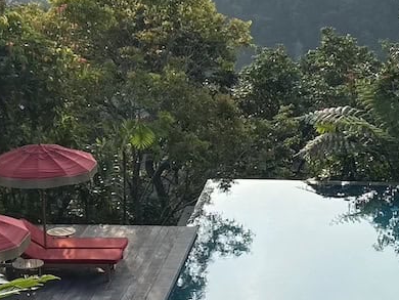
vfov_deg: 14.8
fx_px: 1153
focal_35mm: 100
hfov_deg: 19.2
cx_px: 380
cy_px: 196
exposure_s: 1/1412
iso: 32
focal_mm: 4.2
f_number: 1.8
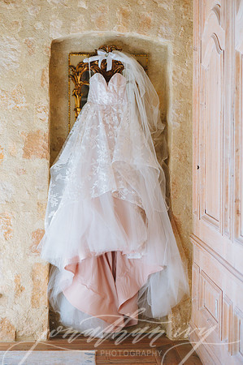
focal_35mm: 105
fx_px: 1066
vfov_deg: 19.5
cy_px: 182
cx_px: 122
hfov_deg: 13.0
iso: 1000
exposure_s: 1/640
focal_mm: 105
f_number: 4.5
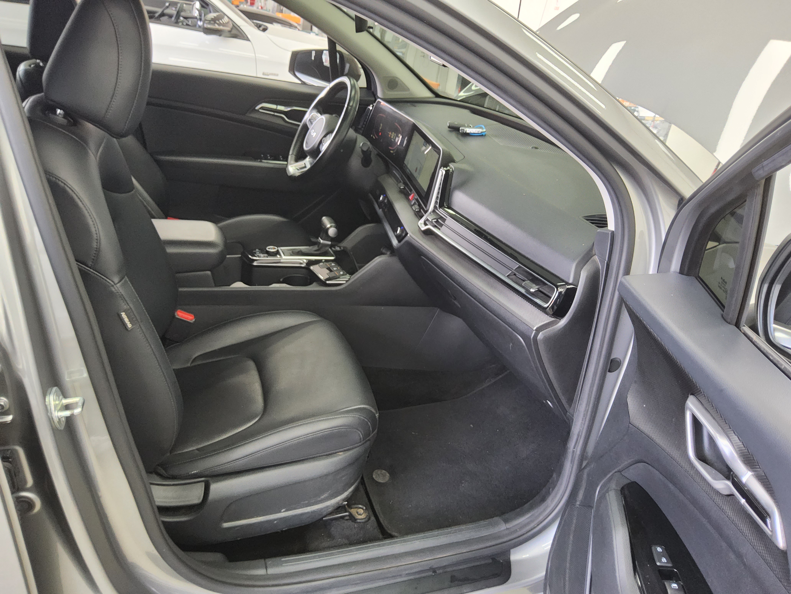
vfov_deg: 54.9
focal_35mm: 25
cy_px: 297
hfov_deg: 69.4
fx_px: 571
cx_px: 396
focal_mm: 3.08
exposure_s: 1/120
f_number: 2
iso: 500
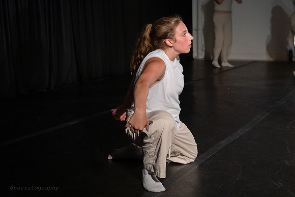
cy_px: 79
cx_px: 177
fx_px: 570
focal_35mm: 70
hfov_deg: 29.0
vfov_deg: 19.6
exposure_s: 1/400
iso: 6400
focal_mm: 58
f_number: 5
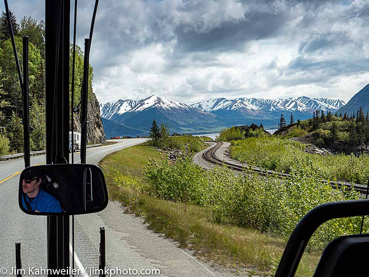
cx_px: 184
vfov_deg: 27.0
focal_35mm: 54
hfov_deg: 35.5
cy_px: 138
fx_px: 576
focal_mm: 27
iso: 200
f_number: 8
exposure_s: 1/400
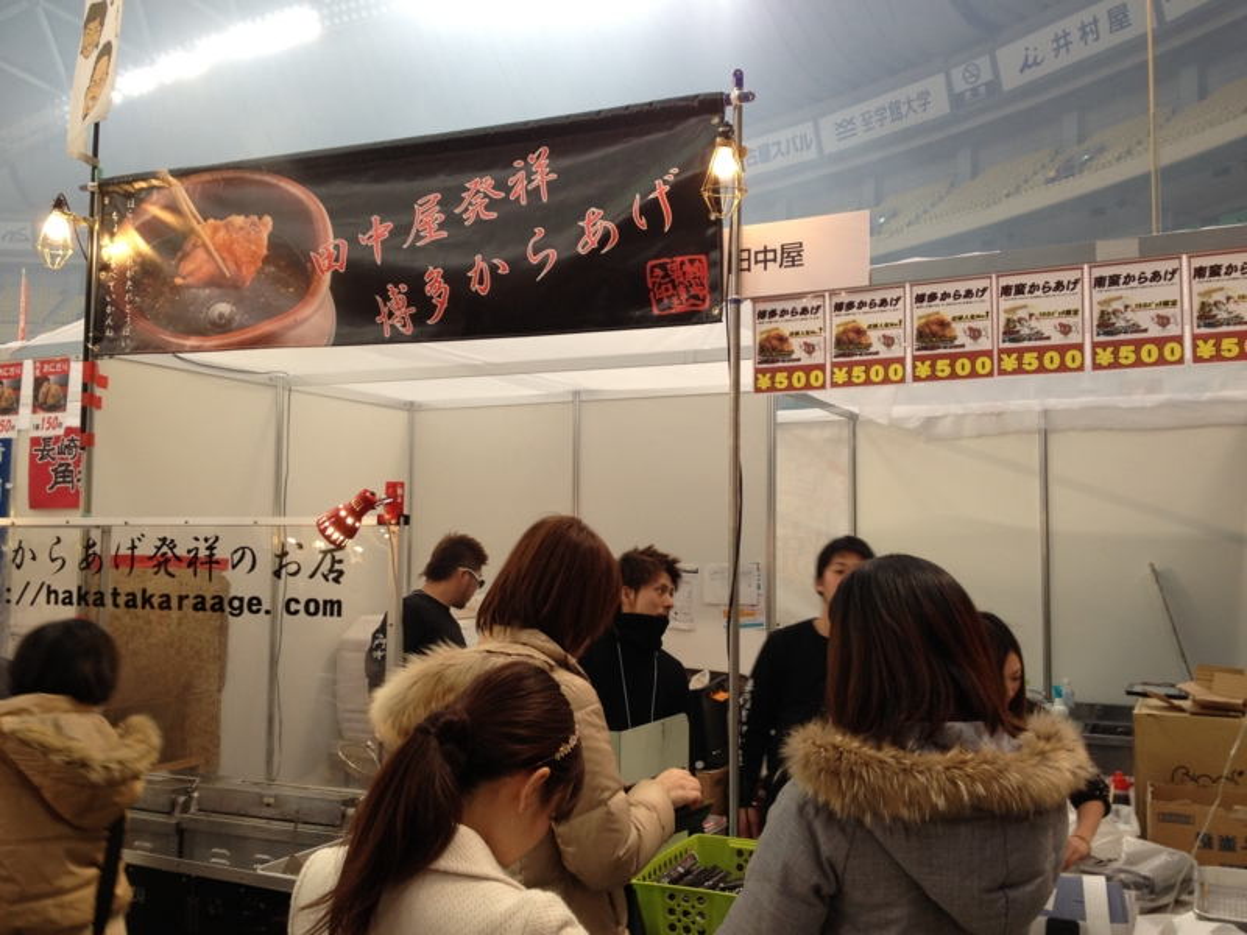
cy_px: 468
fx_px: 1261
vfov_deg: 40.7
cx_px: 624
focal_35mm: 35
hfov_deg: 52.6
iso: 64
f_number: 2.4
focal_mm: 4.28
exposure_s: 1/24
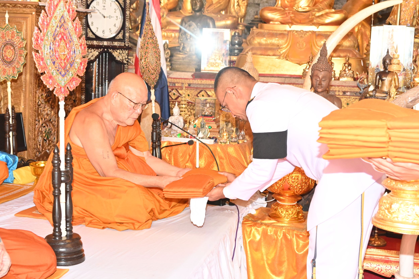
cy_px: 140
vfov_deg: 26.0
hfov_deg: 38.2
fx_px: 605
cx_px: 210
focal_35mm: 52
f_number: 4.8
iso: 4000
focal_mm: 35
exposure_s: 1/160
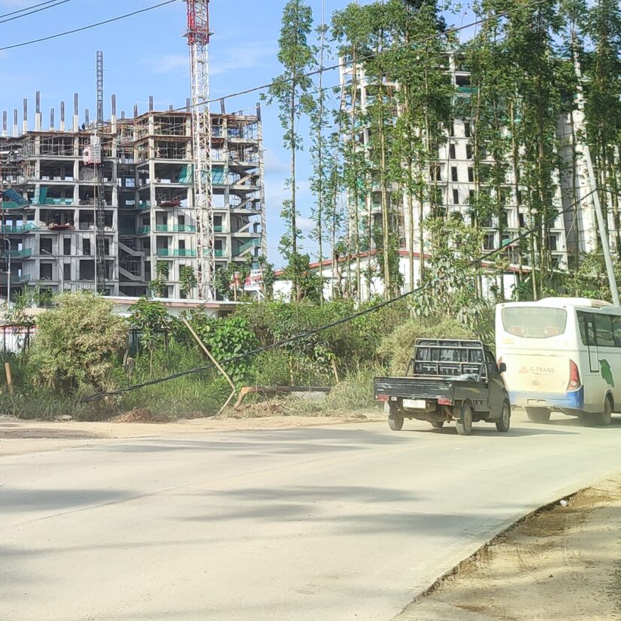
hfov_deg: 24.5
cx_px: 107
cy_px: -41
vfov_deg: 23.6
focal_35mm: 69
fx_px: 1400
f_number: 1.9
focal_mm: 6.04
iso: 50
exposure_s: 1/450
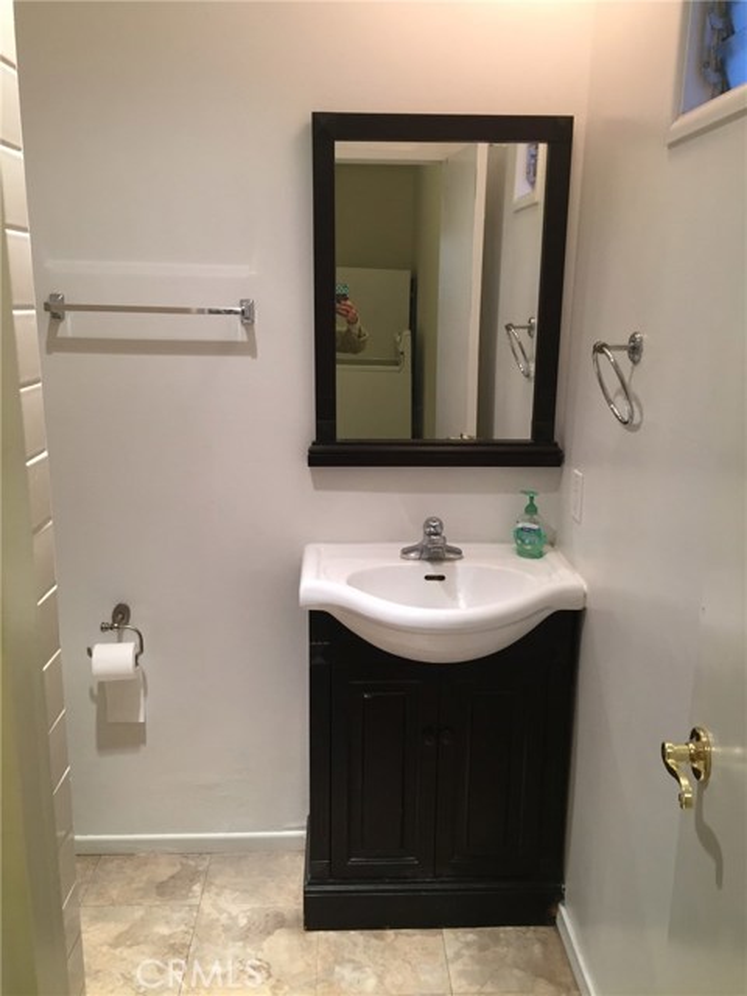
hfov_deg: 48.2
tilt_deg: -12.5
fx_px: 834
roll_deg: -1.3
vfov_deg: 61.7
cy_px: 498
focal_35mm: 29
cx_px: 374
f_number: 2.2
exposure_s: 1/30
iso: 100
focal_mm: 4.15
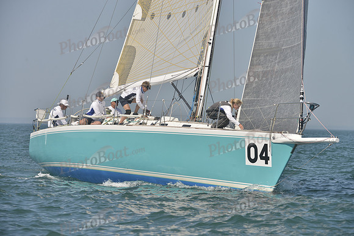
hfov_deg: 10.3
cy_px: 118
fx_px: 1967
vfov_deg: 6.9
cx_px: 177
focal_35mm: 200
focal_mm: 200
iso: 280
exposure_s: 1/1000
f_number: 8
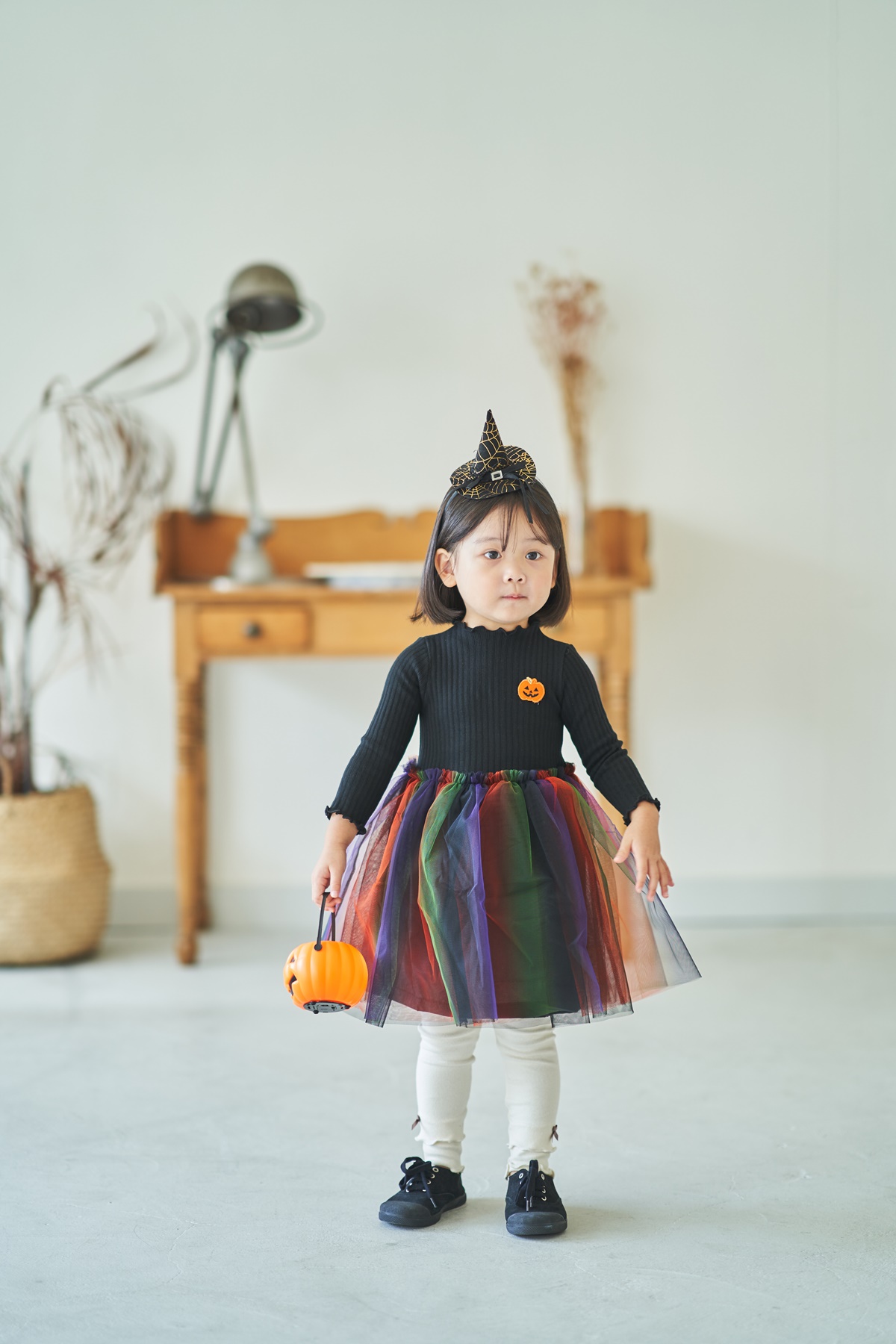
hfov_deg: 16.1
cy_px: 672
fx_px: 3173
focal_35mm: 85
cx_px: 448
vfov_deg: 23.9
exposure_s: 1/250
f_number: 1.4
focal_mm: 85
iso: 200
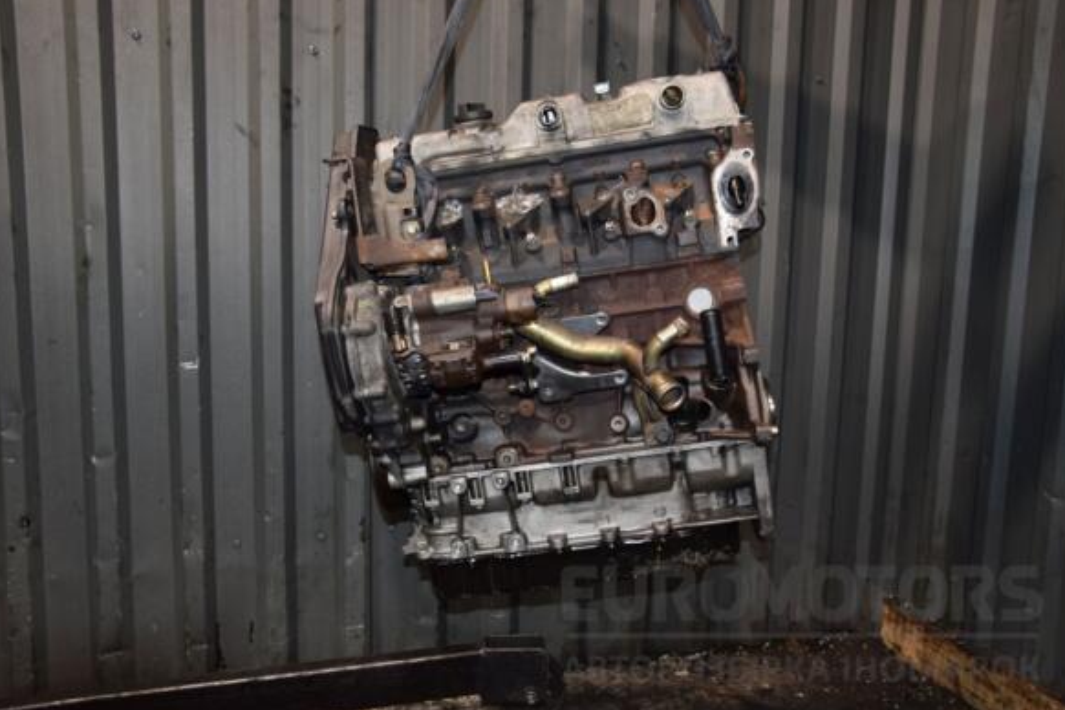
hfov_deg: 55.8
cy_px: 350
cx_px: 527
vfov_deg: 38.9
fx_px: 1006
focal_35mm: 34
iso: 800
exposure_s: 1/60
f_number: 5
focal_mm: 22
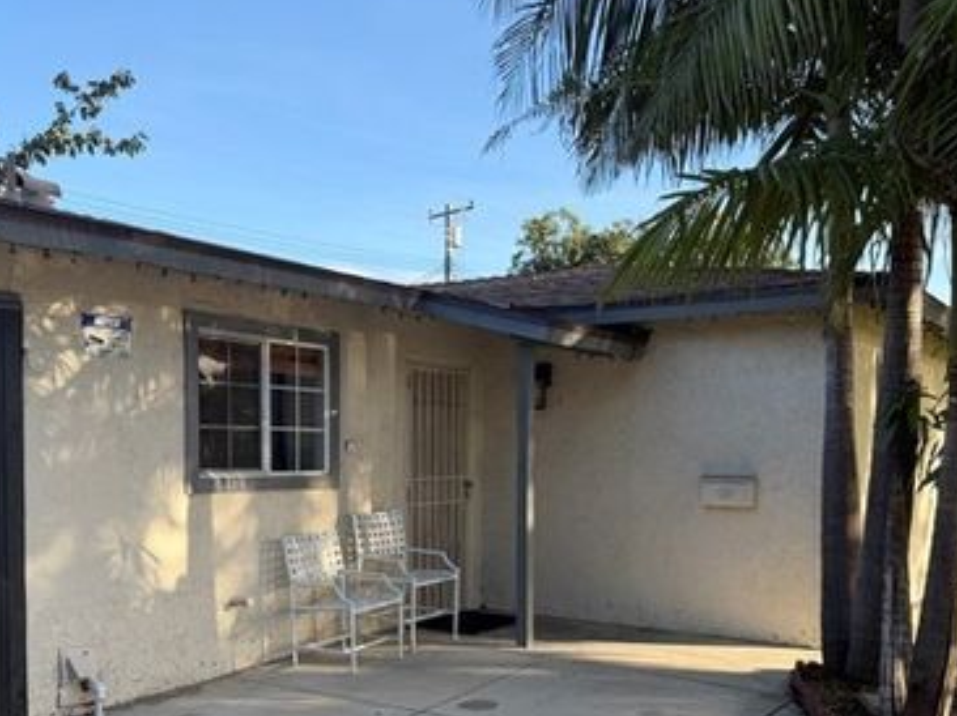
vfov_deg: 36.2
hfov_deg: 47.9
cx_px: 471
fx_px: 1077
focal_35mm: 39
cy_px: 511
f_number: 1.78
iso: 100
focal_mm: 6.76
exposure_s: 1/1314
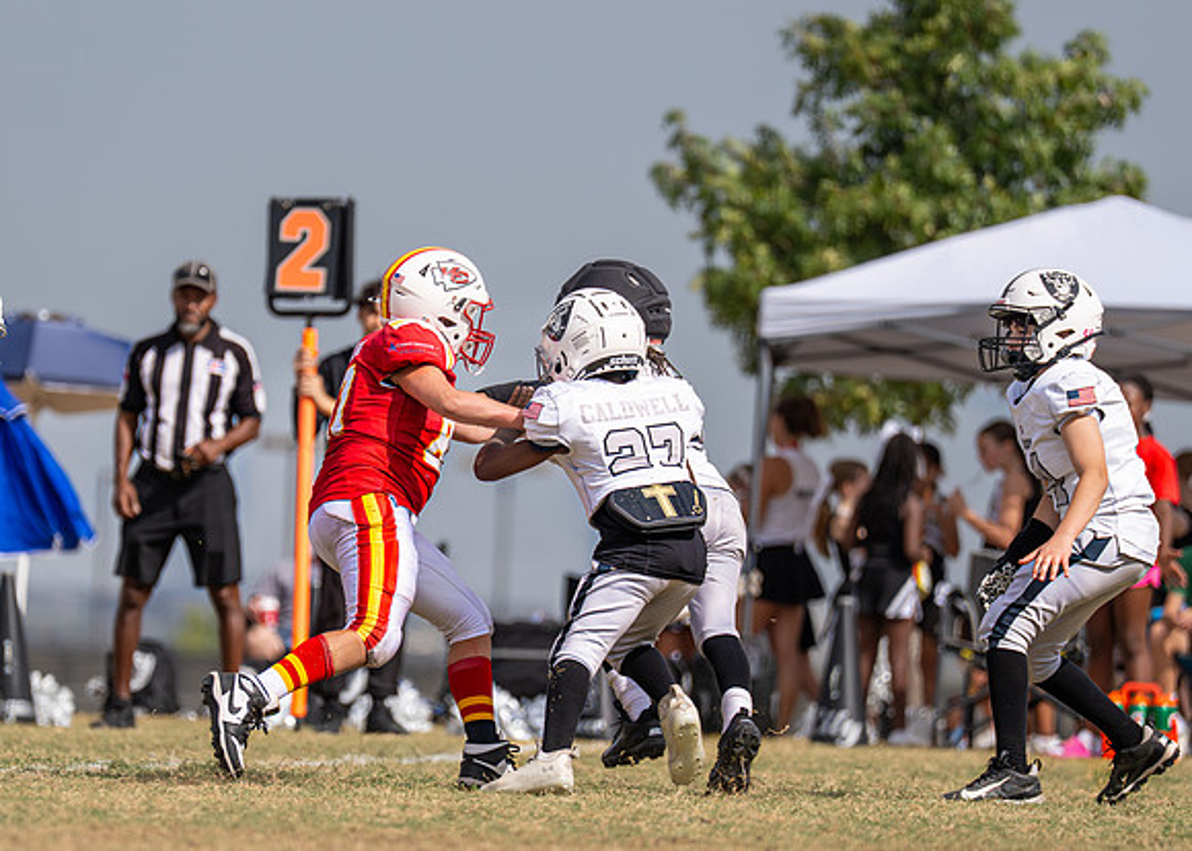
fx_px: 13645
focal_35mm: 403
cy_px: 476
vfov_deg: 3.6
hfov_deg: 5.0
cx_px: 423
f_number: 2.8
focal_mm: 200
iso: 160
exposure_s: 1/6400
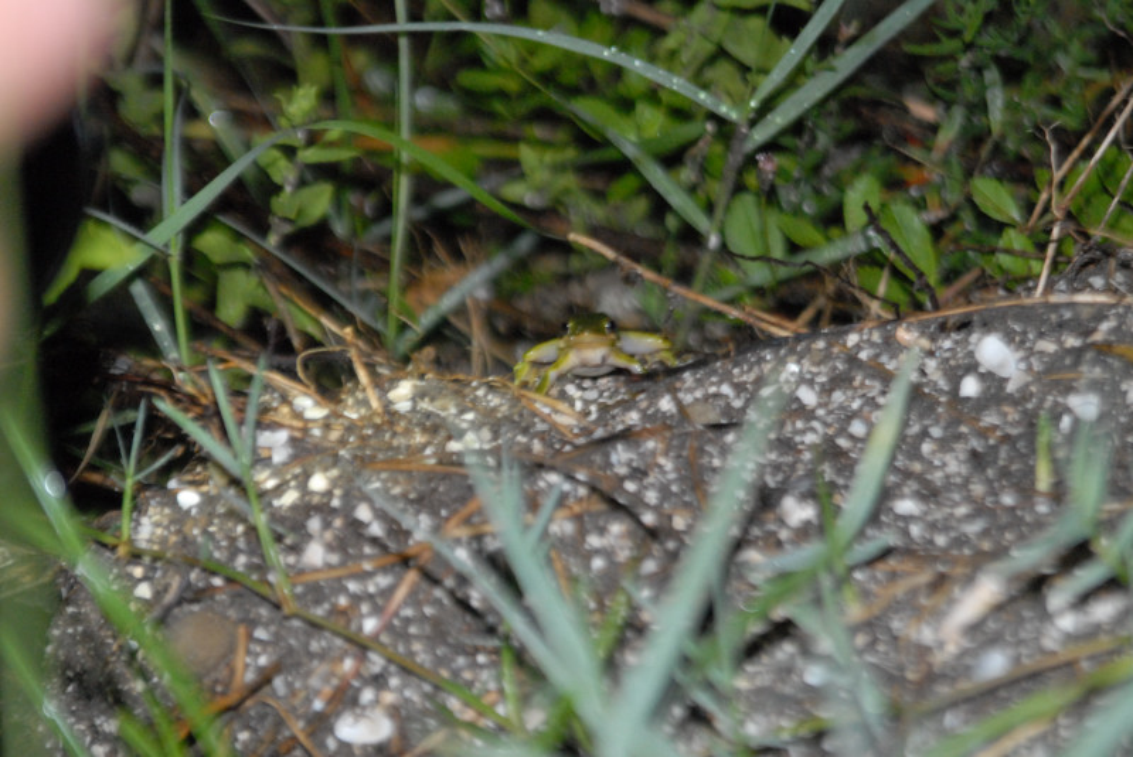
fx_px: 3544
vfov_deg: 12.2
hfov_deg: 18.2
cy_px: 378
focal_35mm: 112
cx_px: 566
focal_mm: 75
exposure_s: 1/80
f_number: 2.8
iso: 1100
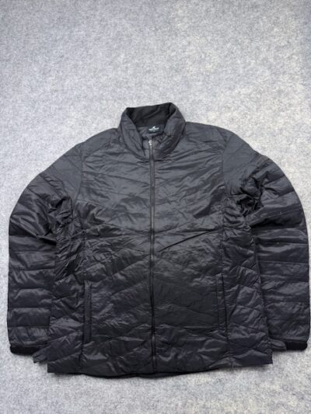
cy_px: 207
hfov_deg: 56.8
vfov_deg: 71.6
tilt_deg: -51.6
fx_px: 287
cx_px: 156
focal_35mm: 24
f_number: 1.78
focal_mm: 6.76
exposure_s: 1/100
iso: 160
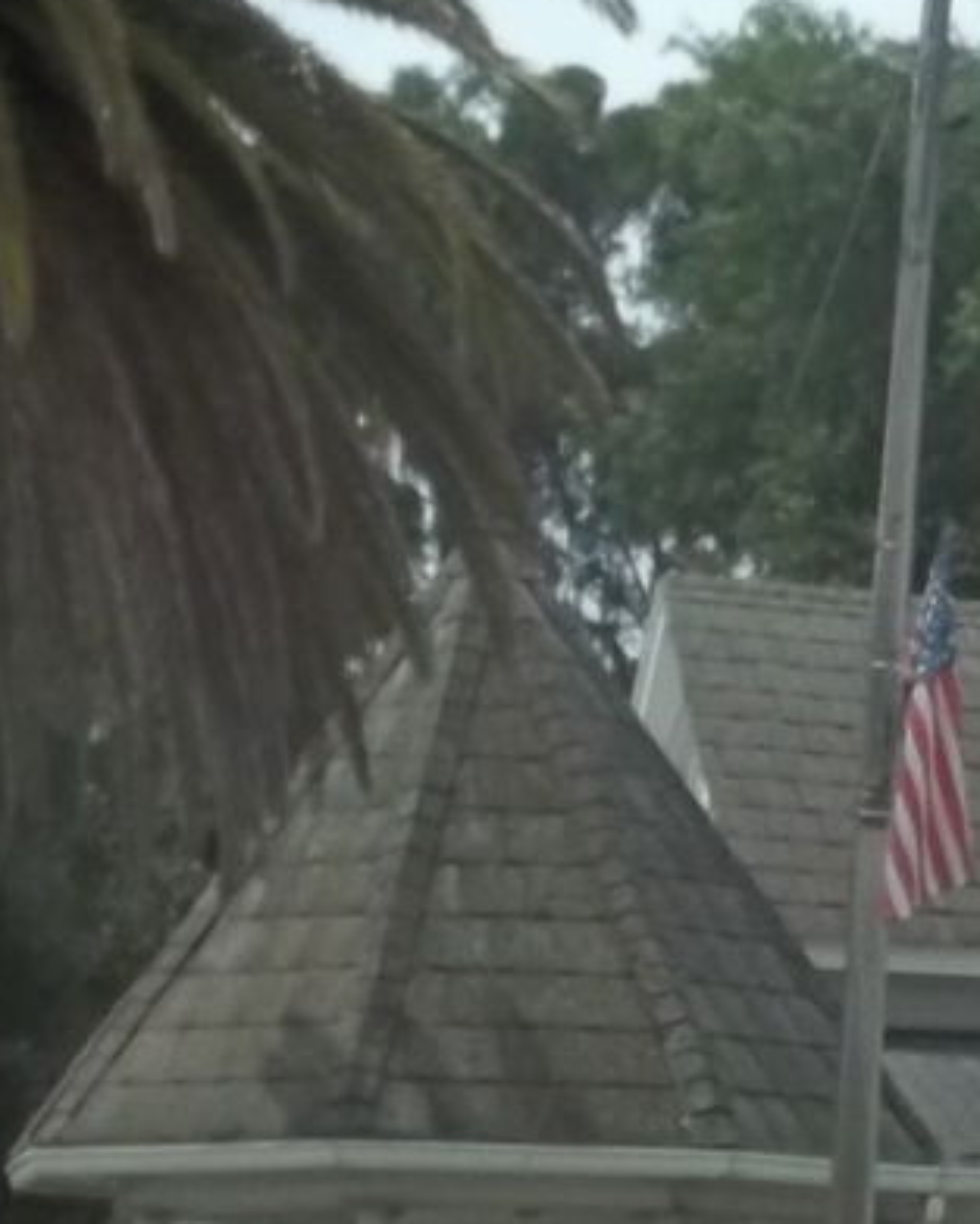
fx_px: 5726
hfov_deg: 9.3
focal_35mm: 158
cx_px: 1791
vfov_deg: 12.1
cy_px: 1055
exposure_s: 1/200
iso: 64
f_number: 8
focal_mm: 5.9
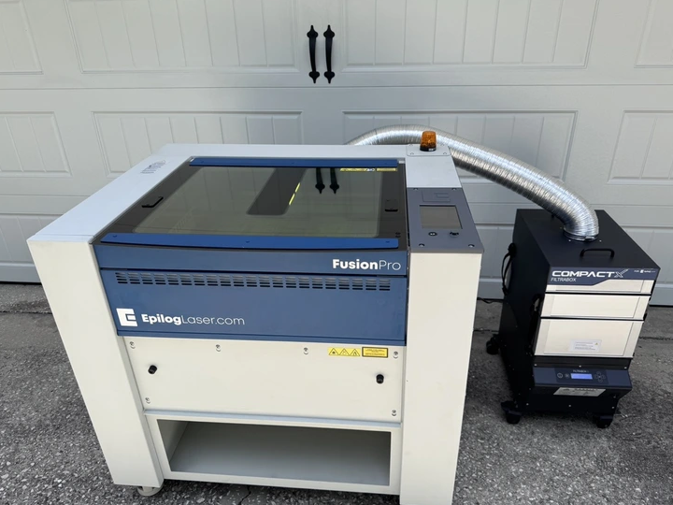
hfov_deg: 69.4
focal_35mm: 25
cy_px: 260
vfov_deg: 54.9
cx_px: 341
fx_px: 486
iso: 80
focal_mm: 6.76
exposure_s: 1/1818
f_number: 1.78
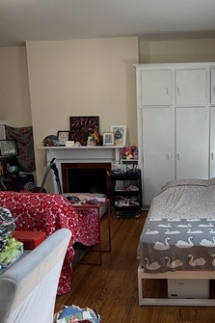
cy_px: 173
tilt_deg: -9.1
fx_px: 260
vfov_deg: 63.6
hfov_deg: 43.5
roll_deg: +0.4
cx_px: 161
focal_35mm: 29
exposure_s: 1/120
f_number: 2.2
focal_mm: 2.22
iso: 125
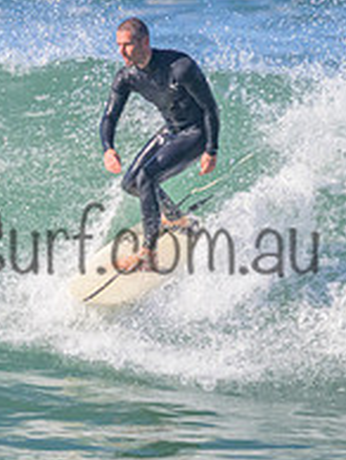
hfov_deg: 0.6
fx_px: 30559
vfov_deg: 0.9
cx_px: 69
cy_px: 219
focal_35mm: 2298
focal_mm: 800
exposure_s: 1/2000
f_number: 11
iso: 1800
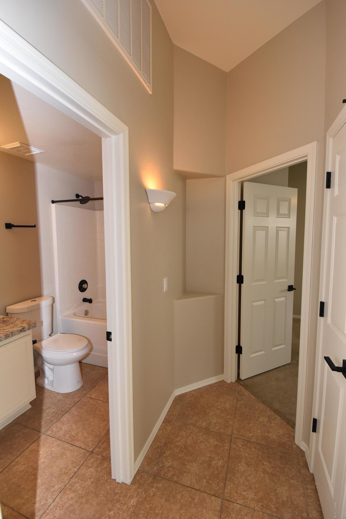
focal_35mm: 15
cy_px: 260
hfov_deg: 77.4
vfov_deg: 100.4
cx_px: 173
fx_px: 216
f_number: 5
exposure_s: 1/100
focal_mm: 10
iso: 800
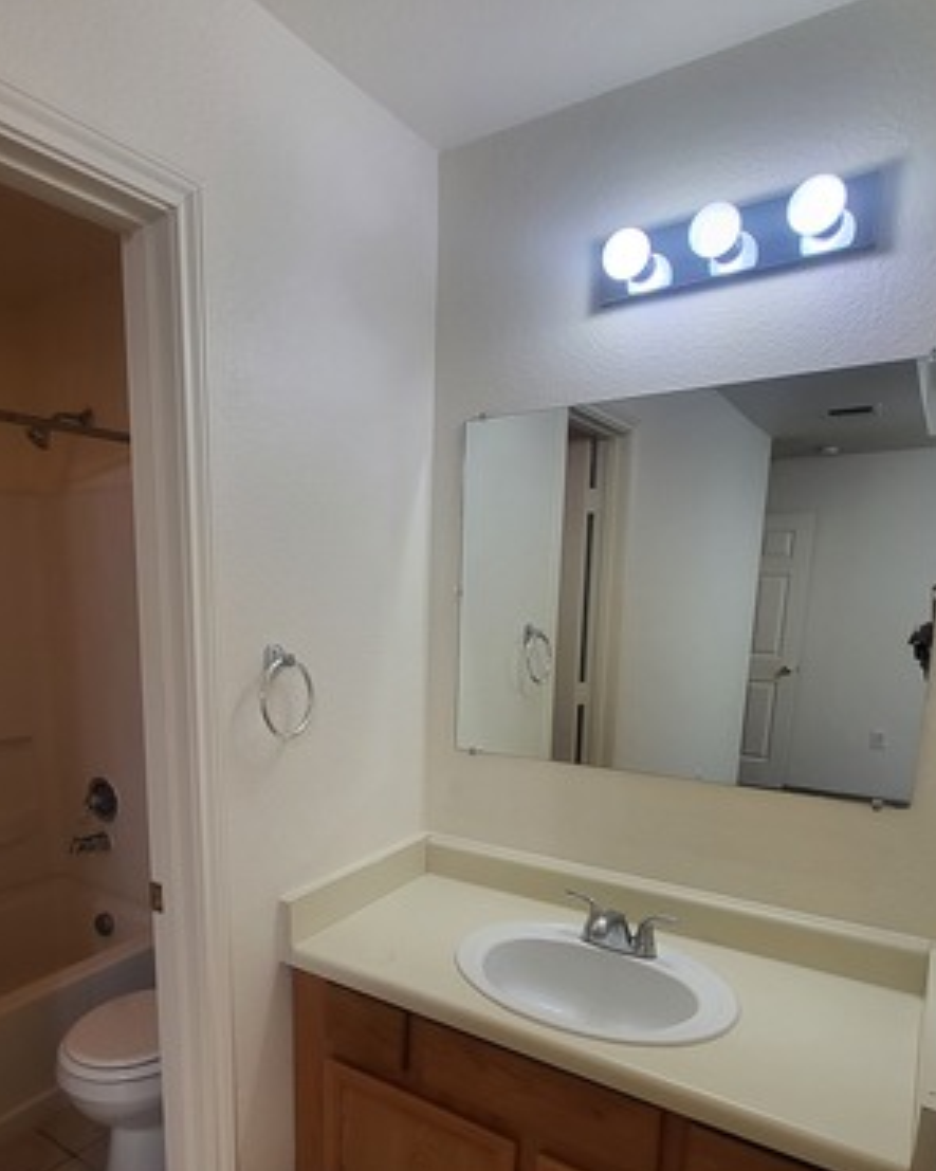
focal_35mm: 22
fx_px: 762
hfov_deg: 62.0
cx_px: 336
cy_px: 758
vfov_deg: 73.3
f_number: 2.2
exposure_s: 1/60
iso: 100
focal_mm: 1.74
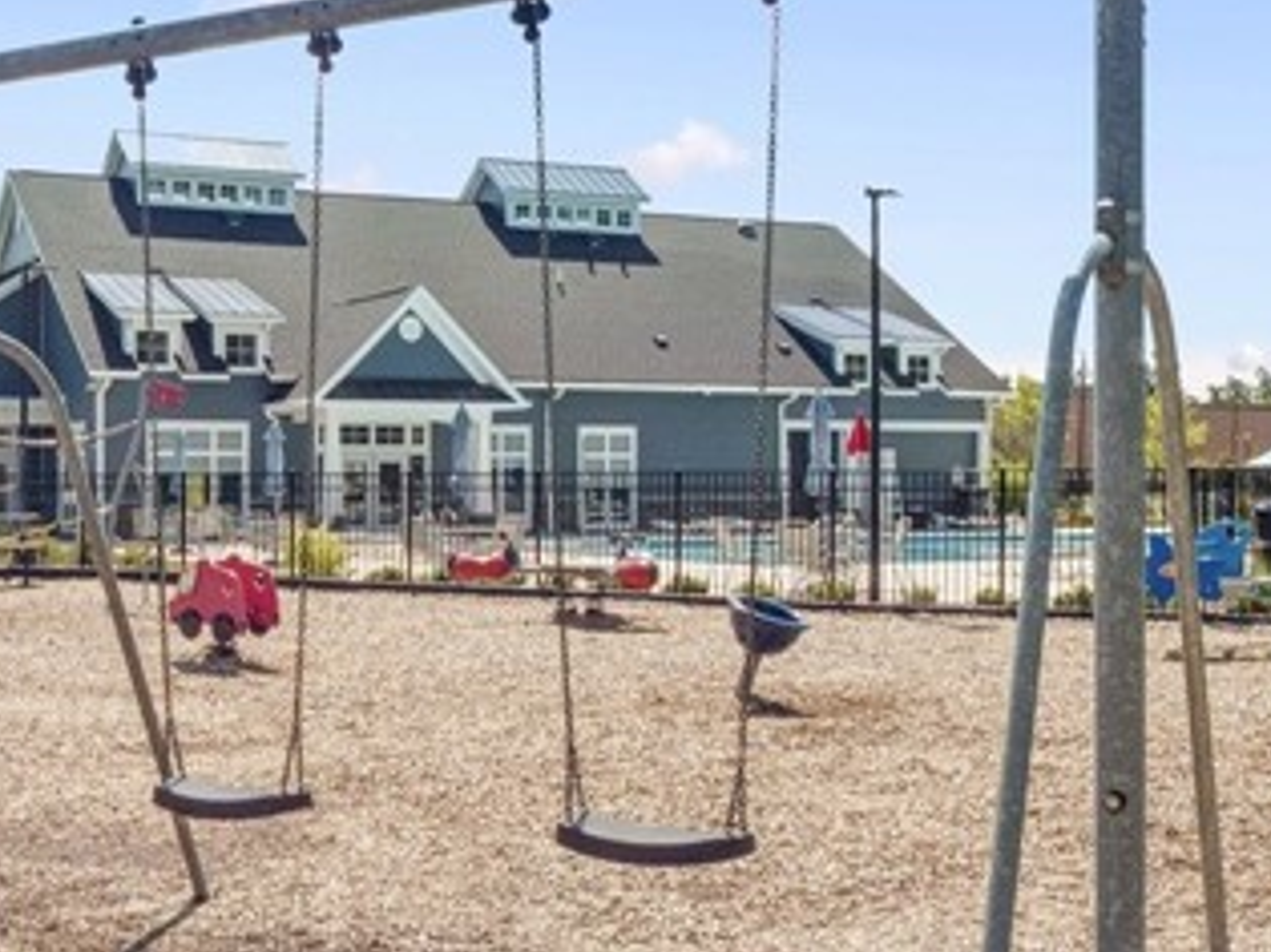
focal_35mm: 52
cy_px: 504
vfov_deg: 28.0
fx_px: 1909
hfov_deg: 36.8
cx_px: 547
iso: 250
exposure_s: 1/500
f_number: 9
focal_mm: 8
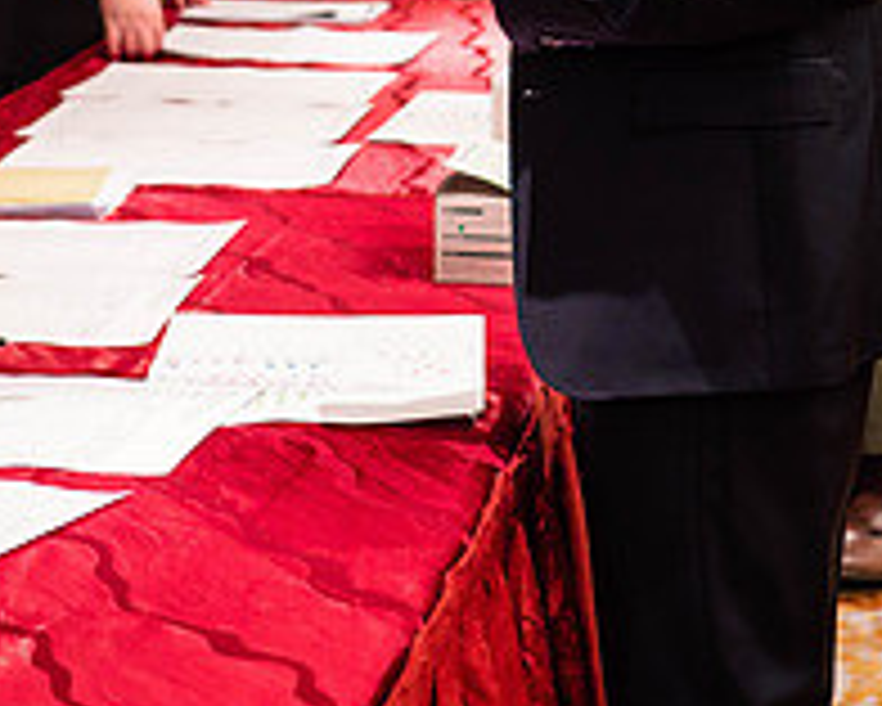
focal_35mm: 130
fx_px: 3395
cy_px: -133
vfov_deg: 11.6
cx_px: 279
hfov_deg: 14.8
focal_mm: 22
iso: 800
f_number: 1.7
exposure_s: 1/80
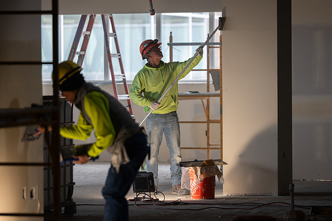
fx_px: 1972
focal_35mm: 214
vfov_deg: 6.4
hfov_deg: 9.6
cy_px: 111
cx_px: 164
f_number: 3.5
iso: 500
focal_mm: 200
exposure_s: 1/400
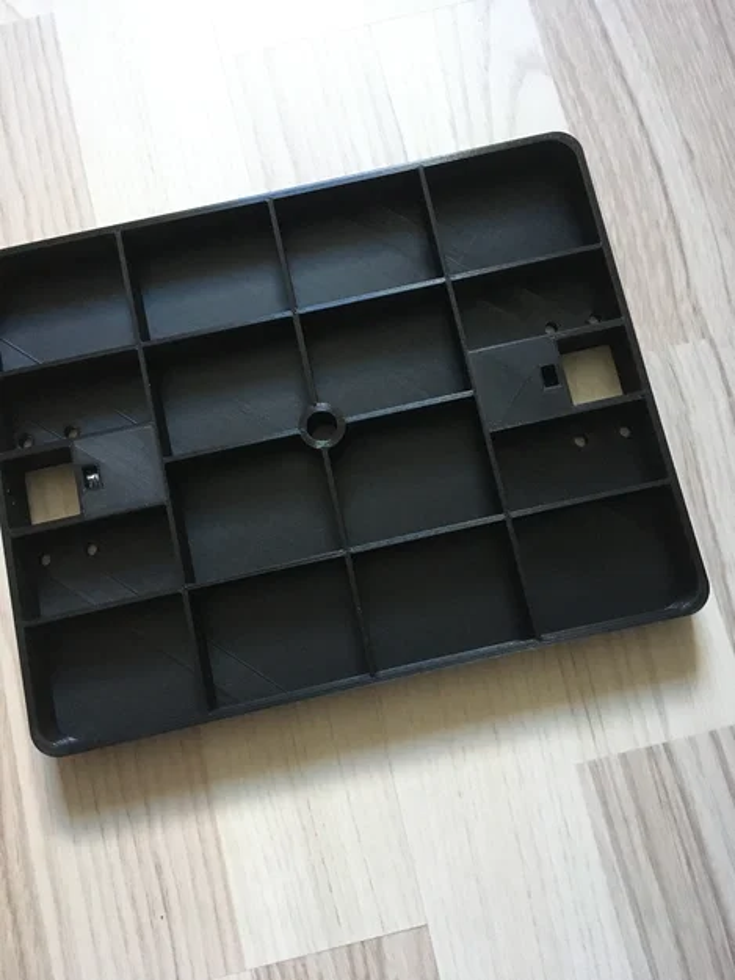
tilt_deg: -79.4
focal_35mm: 29
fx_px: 821
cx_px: 368
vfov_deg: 61.7
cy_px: 490
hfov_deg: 48.2
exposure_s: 1/17
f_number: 2.2
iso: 320
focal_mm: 4.15
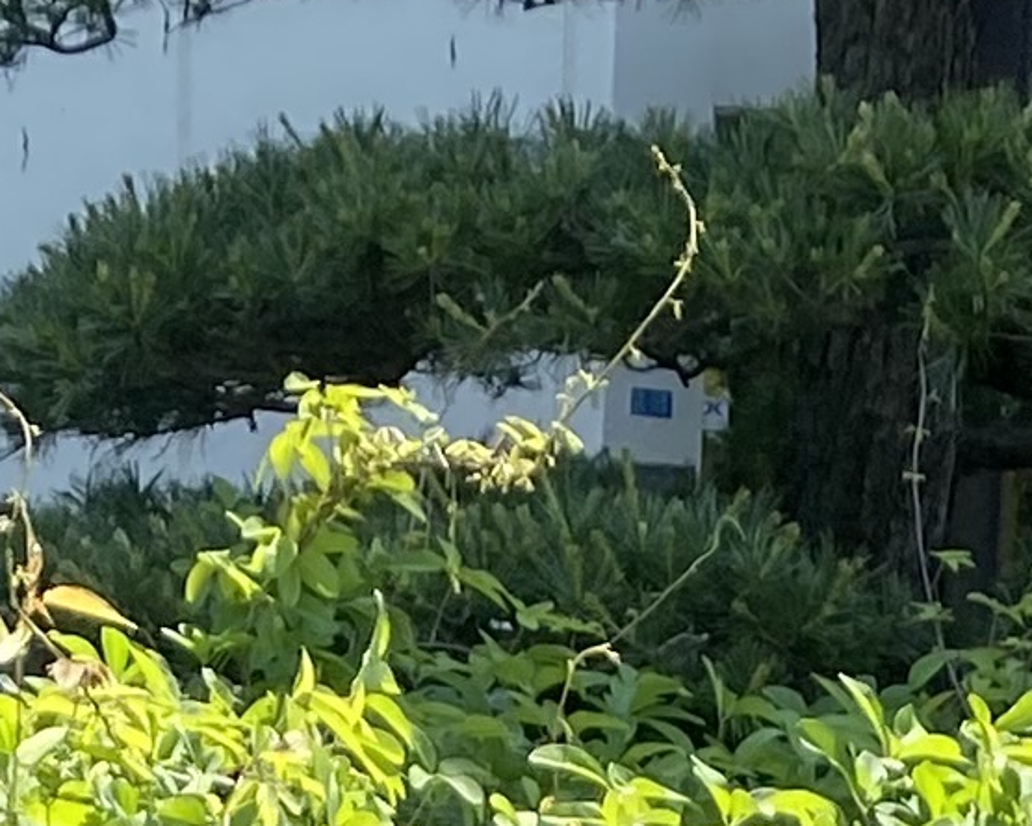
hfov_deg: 10.5
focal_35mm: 184
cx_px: 689
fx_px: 5621
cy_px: 3419
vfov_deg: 6.5
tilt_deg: -24.4
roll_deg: -2.5
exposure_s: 1/747
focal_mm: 4.25
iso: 32
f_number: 1.8
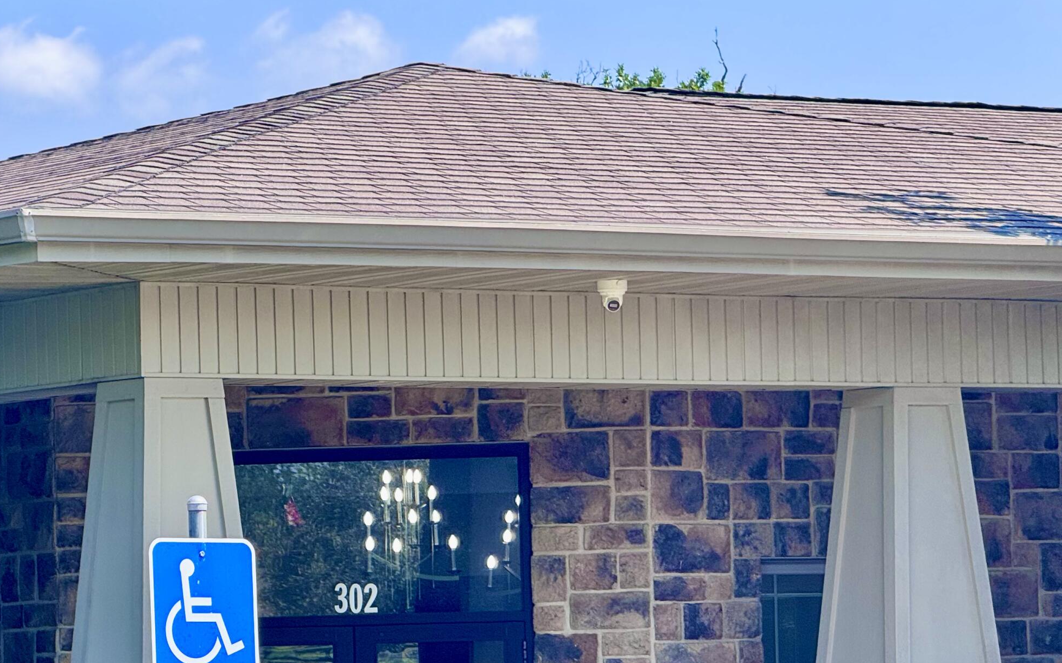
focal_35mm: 195
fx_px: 5644
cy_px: 571
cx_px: 444
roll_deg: +1.3
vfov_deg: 6.7
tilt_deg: +0.3
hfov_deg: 10.7
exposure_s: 1/707
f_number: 2.8
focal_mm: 15.66
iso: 50
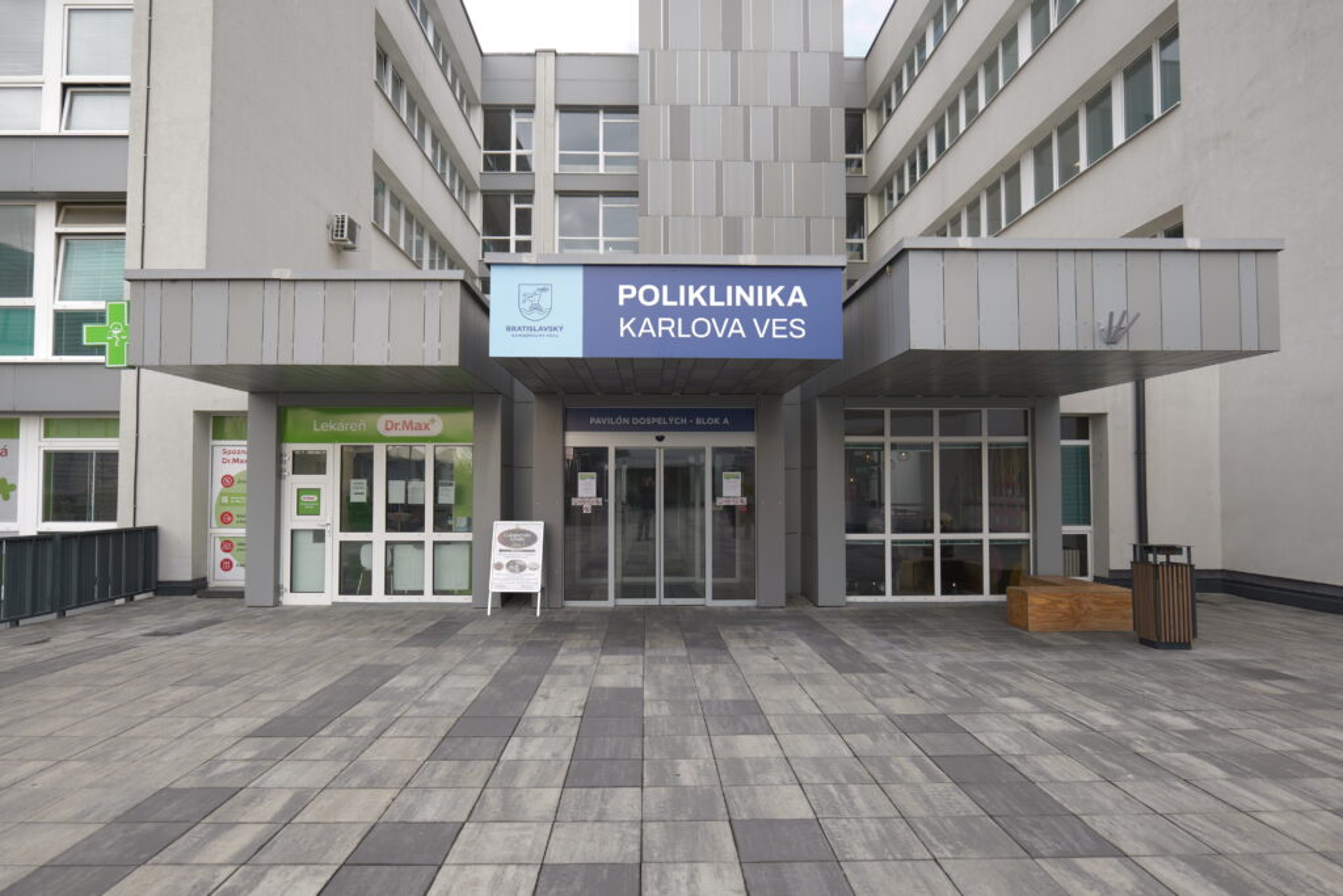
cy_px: 448
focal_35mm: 20
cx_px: 672
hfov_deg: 84.0
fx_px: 746
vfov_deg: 61.9
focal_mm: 20
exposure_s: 1/250
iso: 100
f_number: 3.5
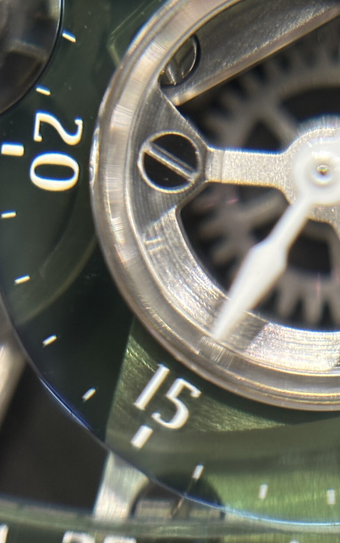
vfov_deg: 21.4
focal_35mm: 96
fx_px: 1423
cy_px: 131
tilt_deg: -69.8
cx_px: 316
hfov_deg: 13.5
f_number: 1.6
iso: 125
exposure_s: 1/60
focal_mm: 5.96
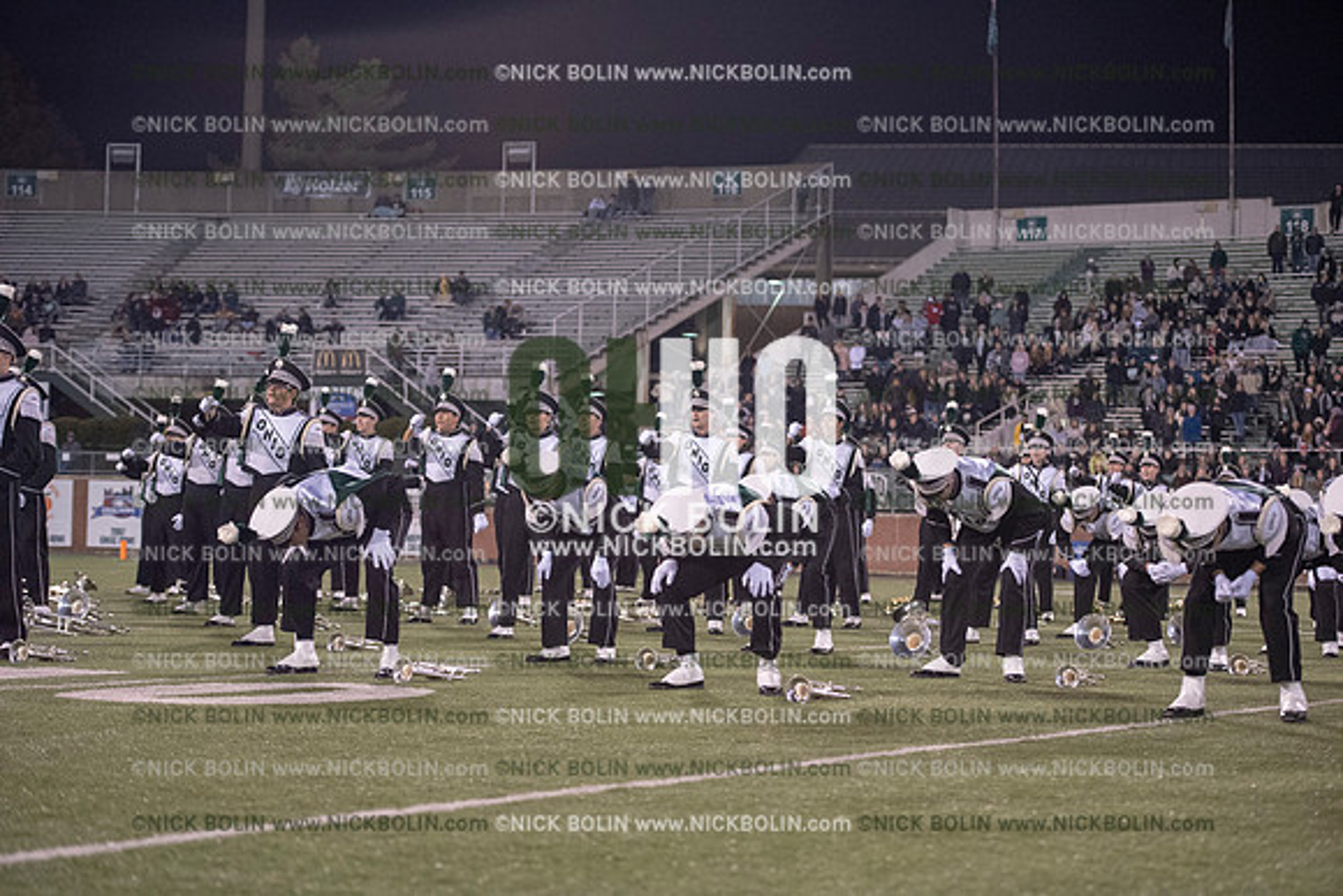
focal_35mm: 80
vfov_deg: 17.1
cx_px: 672
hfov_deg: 25.4
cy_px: 448
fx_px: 2985
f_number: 3.2
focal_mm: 80
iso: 5000
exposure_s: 1/1250
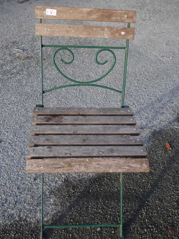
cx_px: 90
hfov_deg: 36.0
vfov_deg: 46.8
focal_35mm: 40
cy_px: 120
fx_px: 276
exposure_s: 1/160
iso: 200
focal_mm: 20
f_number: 5.6
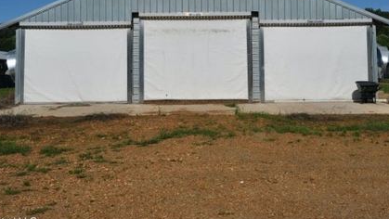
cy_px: 53
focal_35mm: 51
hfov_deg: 40.6
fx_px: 526
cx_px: 205
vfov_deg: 23.3
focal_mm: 34
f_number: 7.1
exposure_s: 1/4000
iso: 320
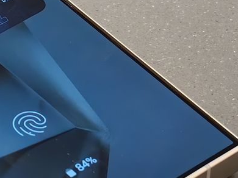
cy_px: 32
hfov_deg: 6.3
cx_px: -70
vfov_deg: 4.8
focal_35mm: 312
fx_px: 2144
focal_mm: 14.55
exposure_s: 1/29.9
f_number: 2.1
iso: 400
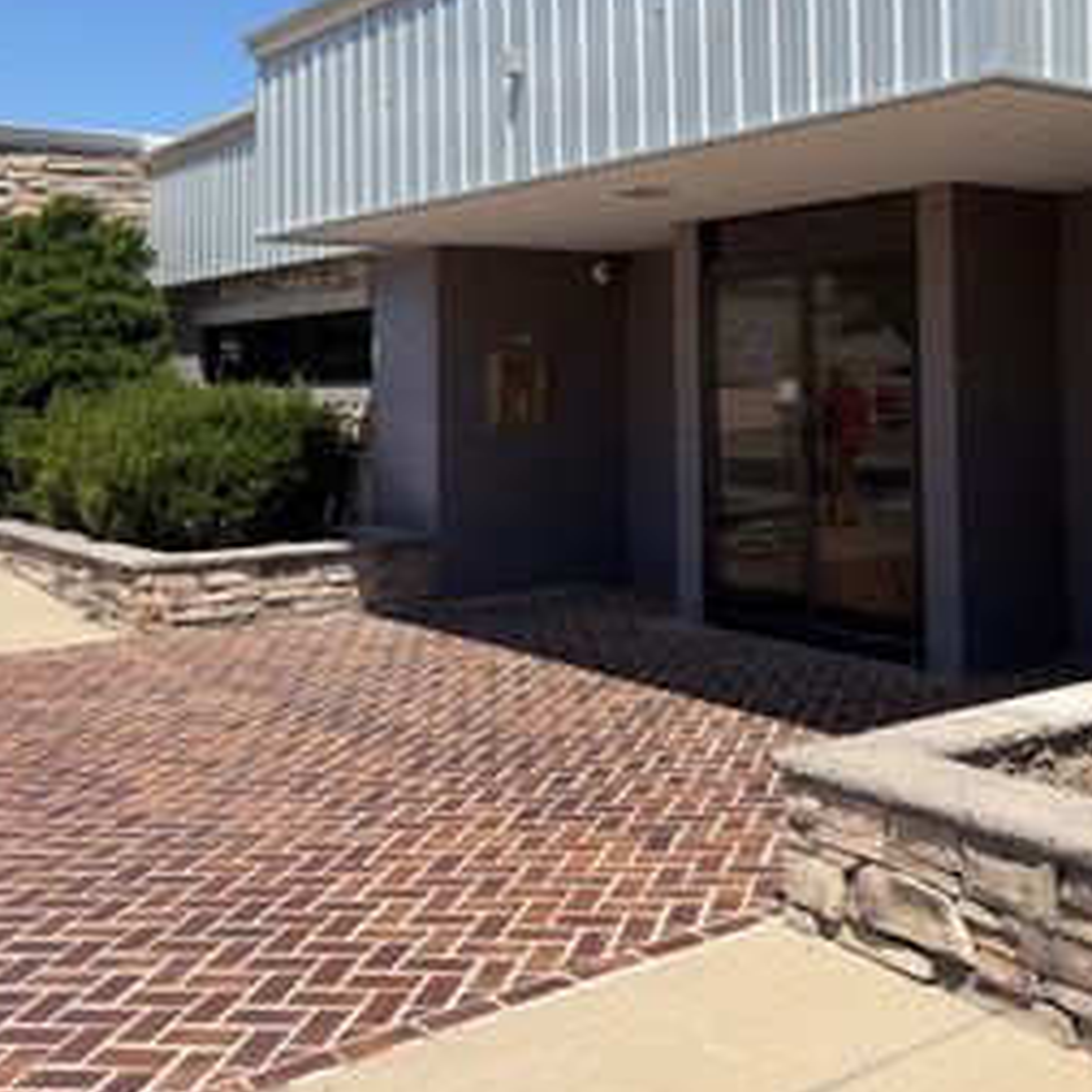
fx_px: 1499
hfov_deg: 38.7
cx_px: 850
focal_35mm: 42
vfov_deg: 39.2
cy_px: 300
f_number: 1.78
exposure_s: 1/4405
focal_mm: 6.76
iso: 80
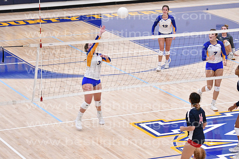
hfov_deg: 13.0
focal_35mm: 158
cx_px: 120
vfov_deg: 8.7
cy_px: 80
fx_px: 1046
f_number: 3.2
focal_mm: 105
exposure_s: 1/1000
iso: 6400
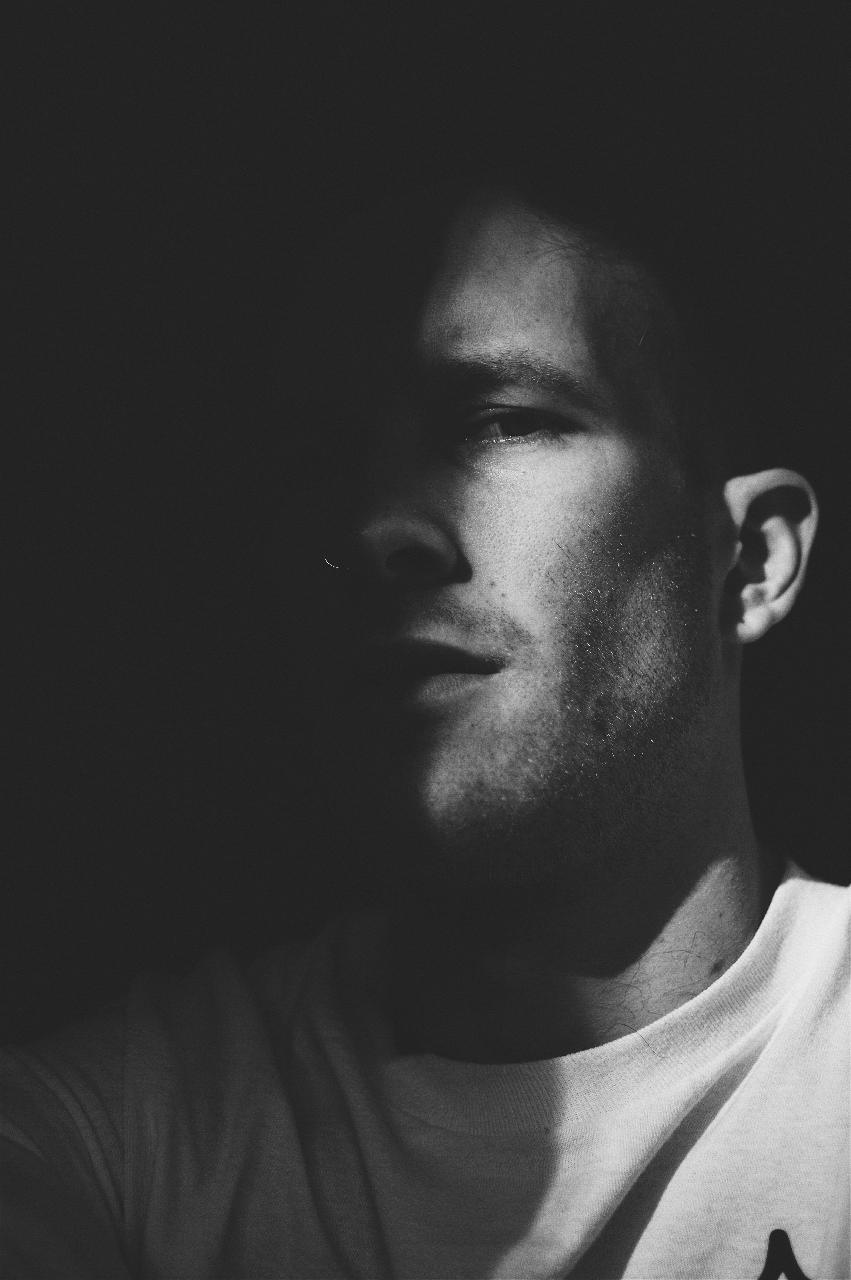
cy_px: 640
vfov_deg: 37.9
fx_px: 1865
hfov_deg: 25.7
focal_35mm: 52
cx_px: 426
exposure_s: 1/1250
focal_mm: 35
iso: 100
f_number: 1.8
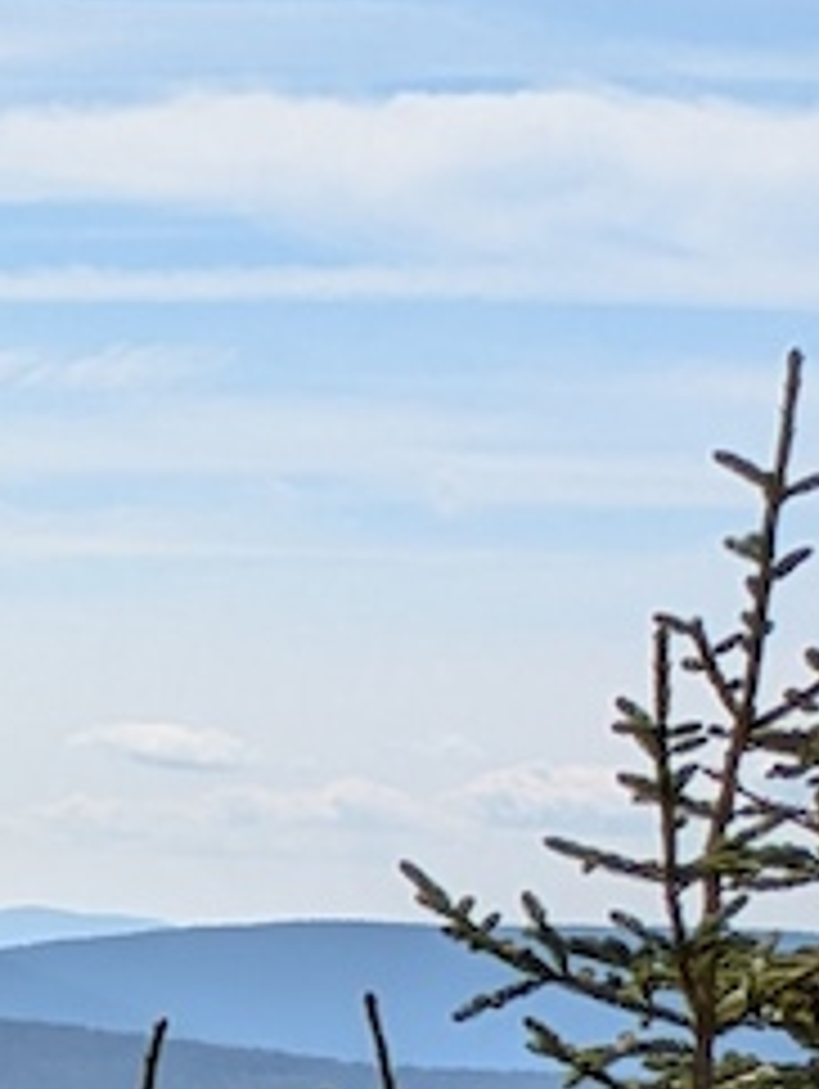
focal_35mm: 165
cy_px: 1469
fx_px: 5196
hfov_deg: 6.8
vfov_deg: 11.6
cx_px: -2542
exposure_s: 1/3086
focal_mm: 5.43
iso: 52
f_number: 1.89
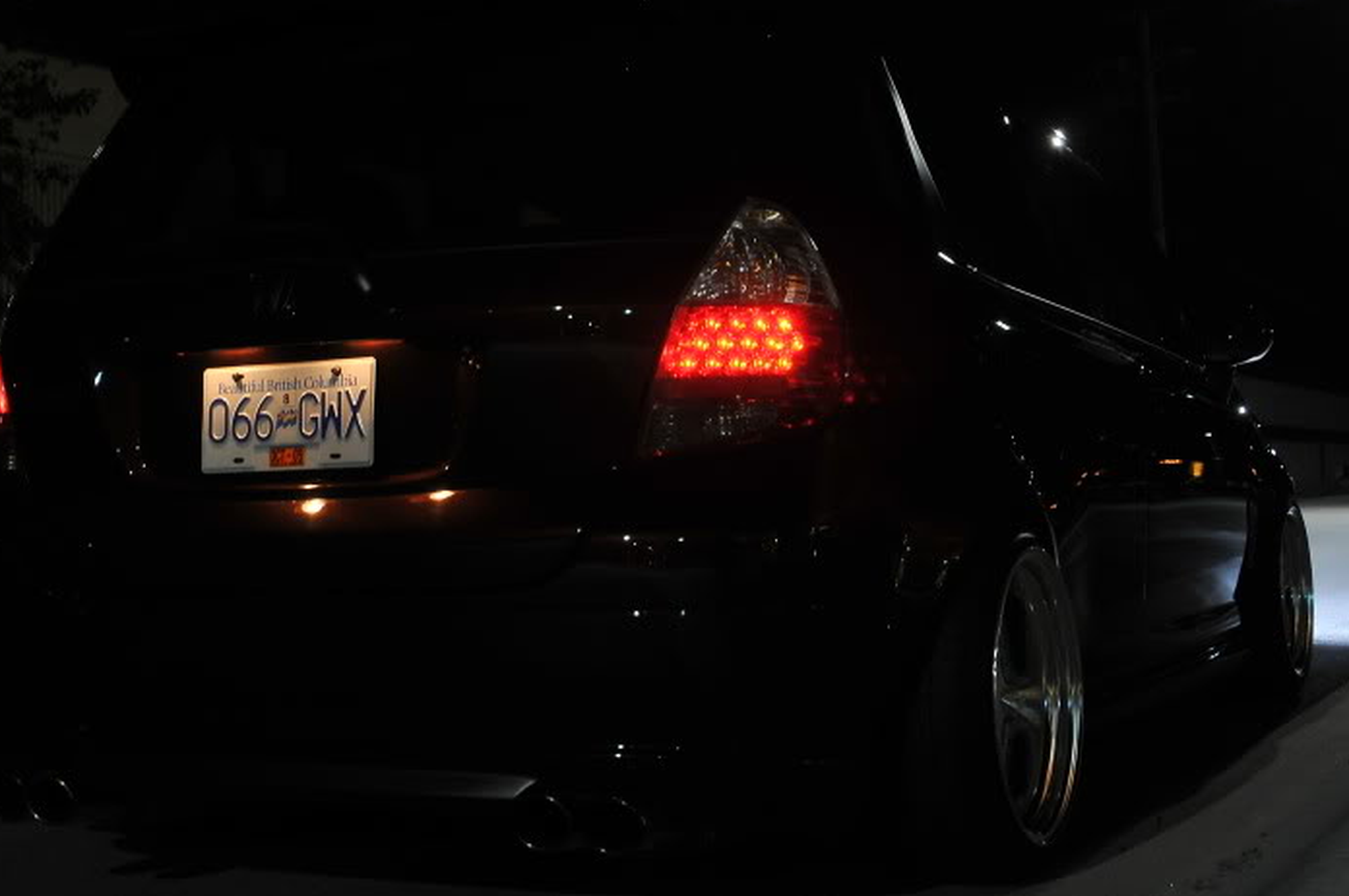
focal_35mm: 53
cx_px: 808
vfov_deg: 25.3
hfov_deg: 37.4
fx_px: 1983
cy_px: 312
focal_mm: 24
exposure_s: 1
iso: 400
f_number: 8
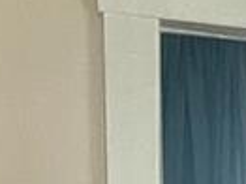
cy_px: 620
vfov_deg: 6.4
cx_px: 663
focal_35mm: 204
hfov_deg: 8.5
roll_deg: -3.6
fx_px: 1448
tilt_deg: -10.5
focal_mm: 4.2
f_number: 1.6
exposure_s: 1/64
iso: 125
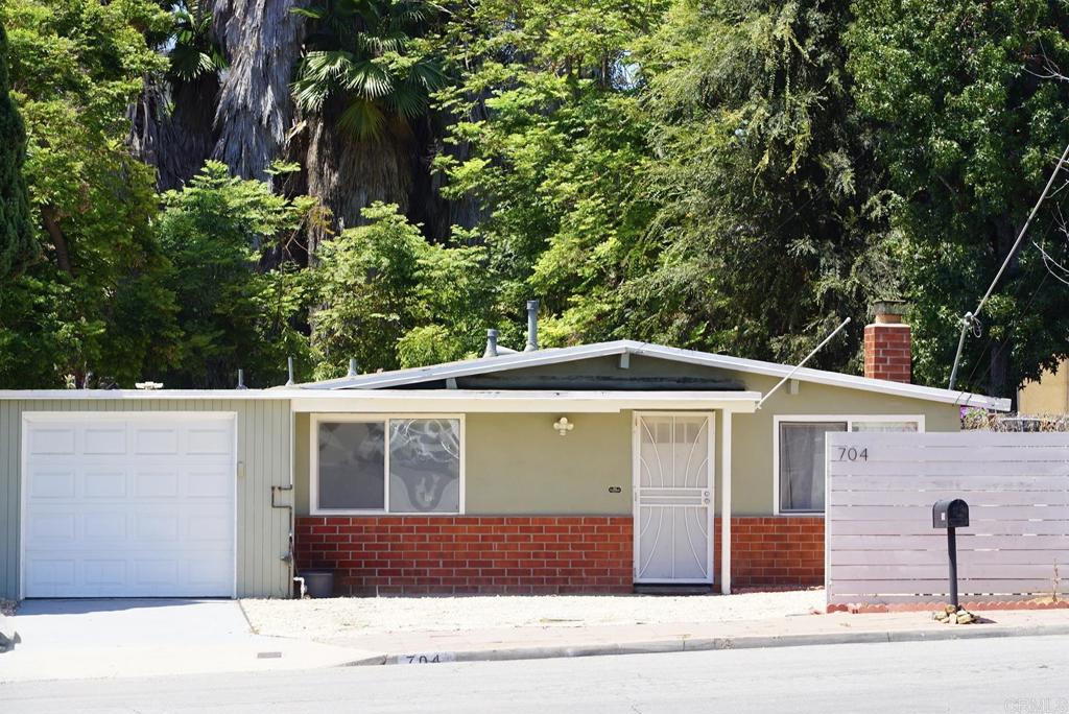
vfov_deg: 10.8
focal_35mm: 128
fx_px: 3788
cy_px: 357
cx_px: 534
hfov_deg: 16.1
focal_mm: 85
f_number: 6.3
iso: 100
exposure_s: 1/200
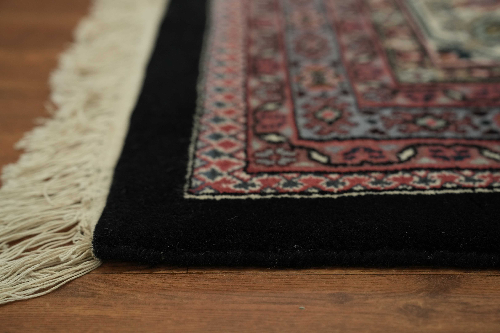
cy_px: 166
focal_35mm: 49
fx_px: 681
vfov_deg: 27.5
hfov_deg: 40.3
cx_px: 250
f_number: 3.2
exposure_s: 1/125
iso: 1600
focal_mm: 49
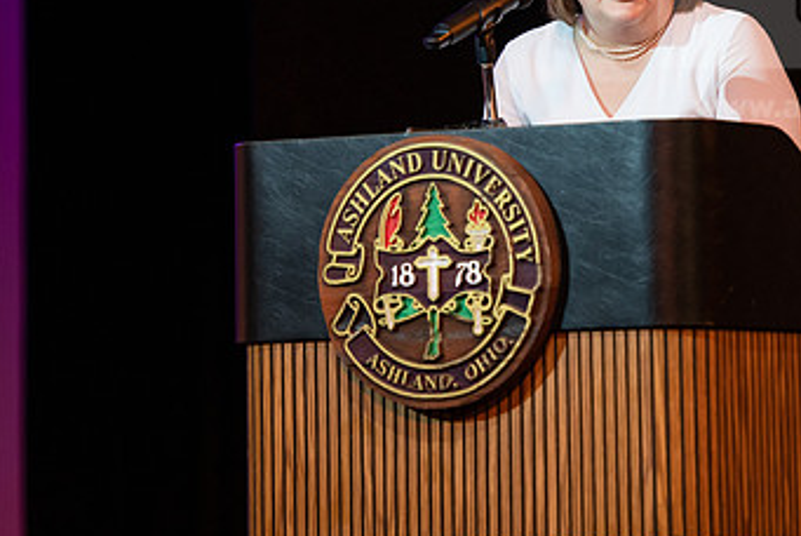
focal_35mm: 255
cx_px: 587
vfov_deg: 5.4
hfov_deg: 8.1
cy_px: 156
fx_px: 5678
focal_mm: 150
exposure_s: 1/250
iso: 1000
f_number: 3.2
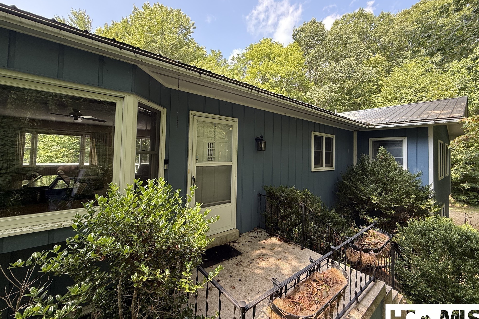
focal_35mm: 15
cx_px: 237
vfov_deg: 77.2
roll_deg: -2.1
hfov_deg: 100.4
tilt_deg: +3.0
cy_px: 147
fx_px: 200
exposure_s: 1/120
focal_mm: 2.22
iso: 64
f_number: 2.2
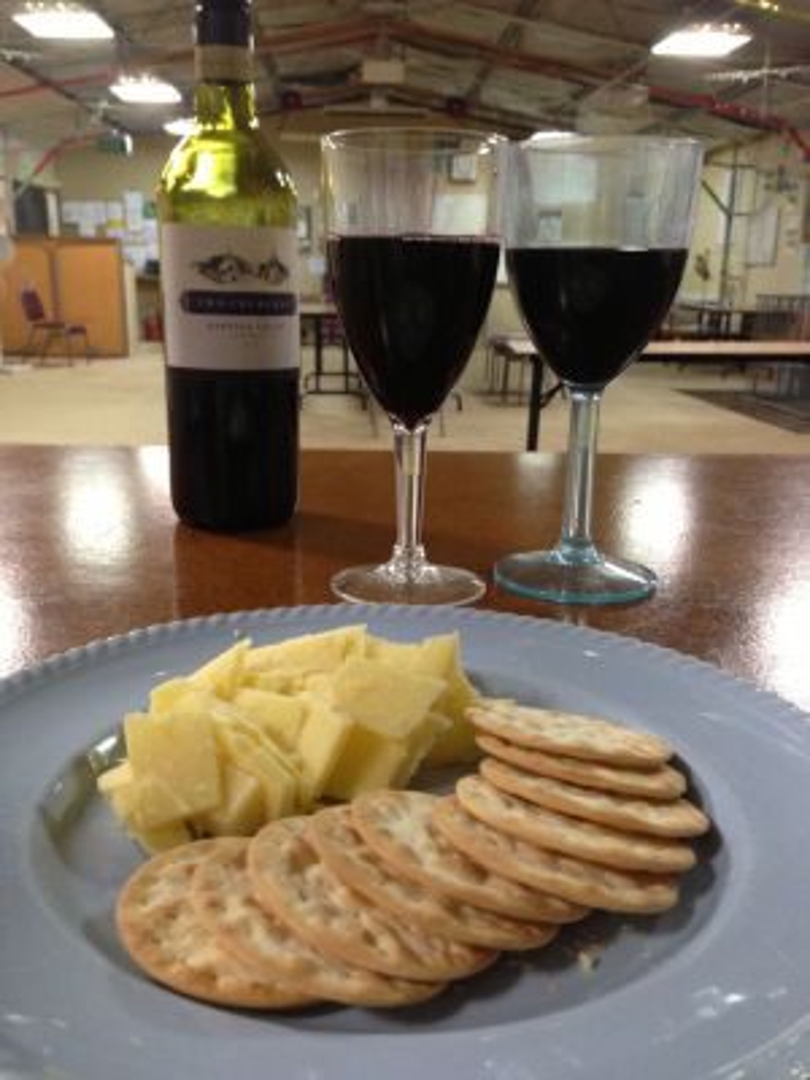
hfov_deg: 42.9
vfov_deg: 55.4
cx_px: 405
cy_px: 540
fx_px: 1030
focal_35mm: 33
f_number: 2.4
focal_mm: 4.13
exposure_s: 1/20
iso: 200
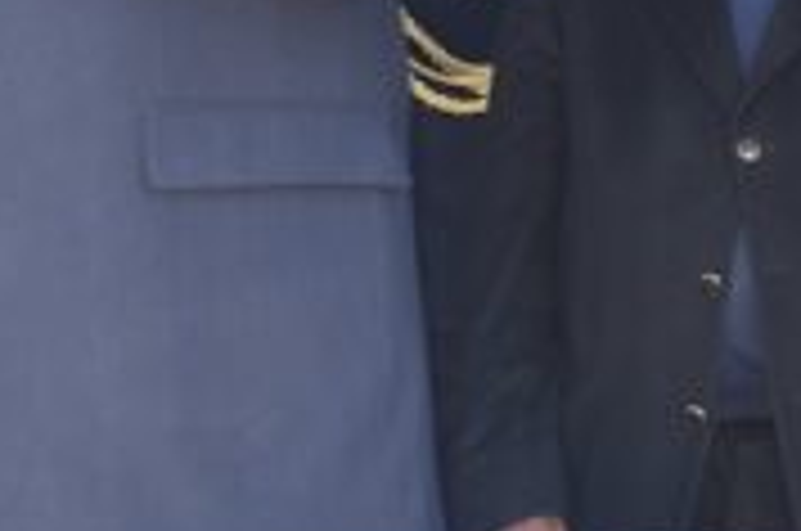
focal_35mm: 201
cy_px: -274
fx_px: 4468
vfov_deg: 6.7
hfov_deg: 10.0
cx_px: 1062
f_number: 5.6
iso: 280
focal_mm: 31
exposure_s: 1/125
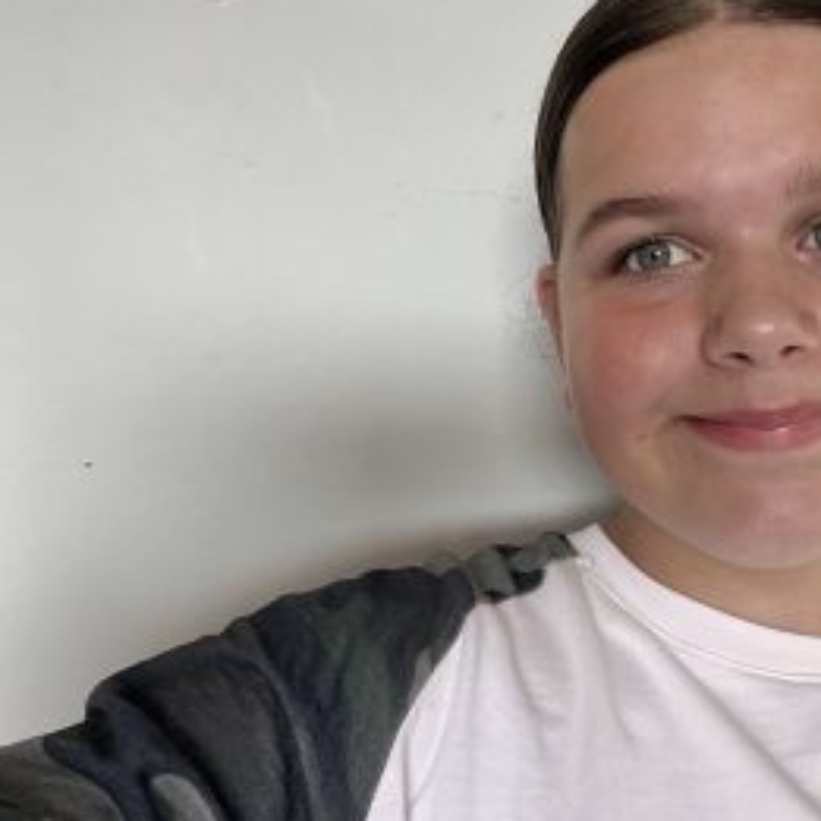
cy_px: 360
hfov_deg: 44.5
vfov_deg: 47.1
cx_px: 676
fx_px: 939
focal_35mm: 35
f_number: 2.2
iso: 100
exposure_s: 1/92
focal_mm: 2.71
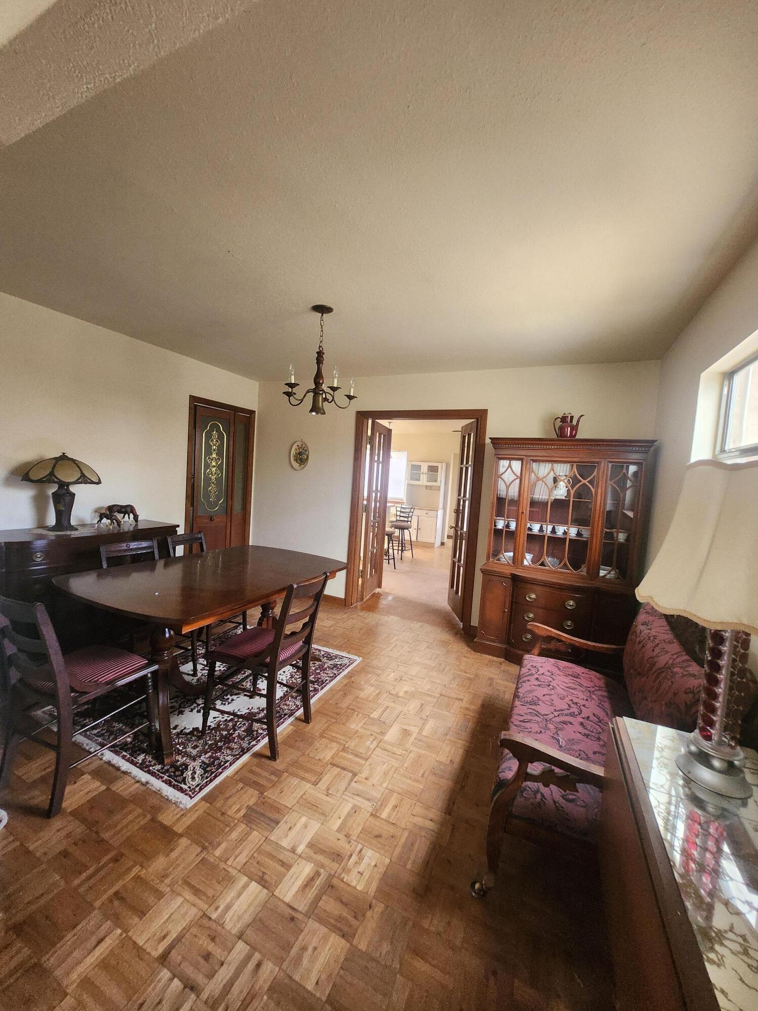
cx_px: 379
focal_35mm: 13
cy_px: 506
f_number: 2.2
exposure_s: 1/40
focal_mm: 1.74
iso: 320
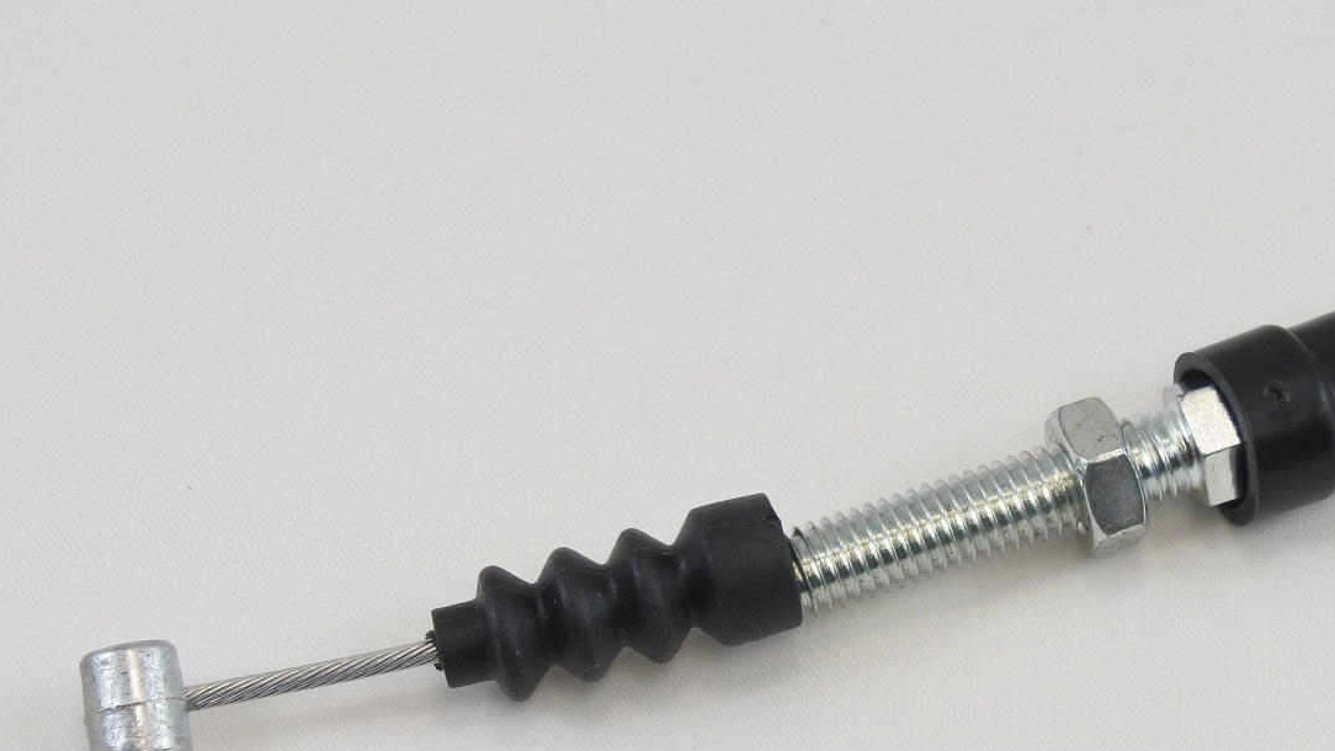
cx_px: 923
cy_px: 496
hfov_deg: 15.1
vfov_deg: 8.5
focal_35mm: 142
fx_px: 5027
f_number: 5.6
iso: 640
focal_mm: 30
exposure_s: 1/125
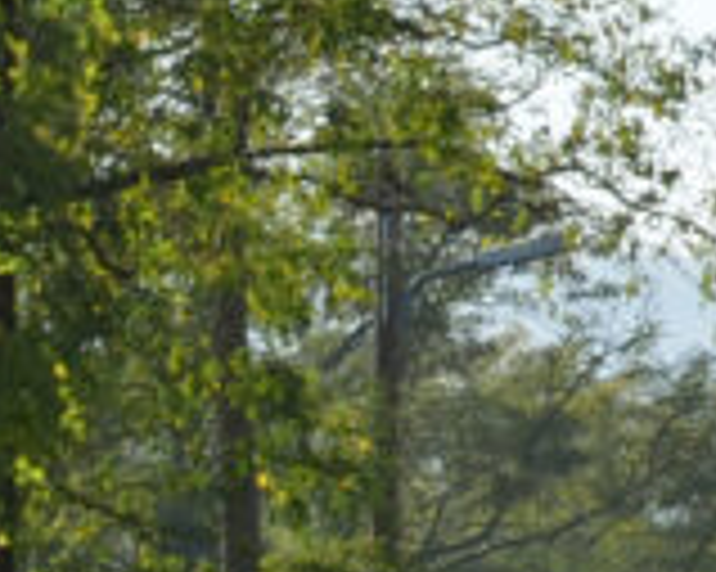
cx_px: 2301
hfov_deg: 1.7
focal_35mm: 1140
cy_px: -196
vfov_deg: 1.4
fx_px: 24143
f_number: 8
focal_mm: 92
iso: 180
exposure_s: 1/250
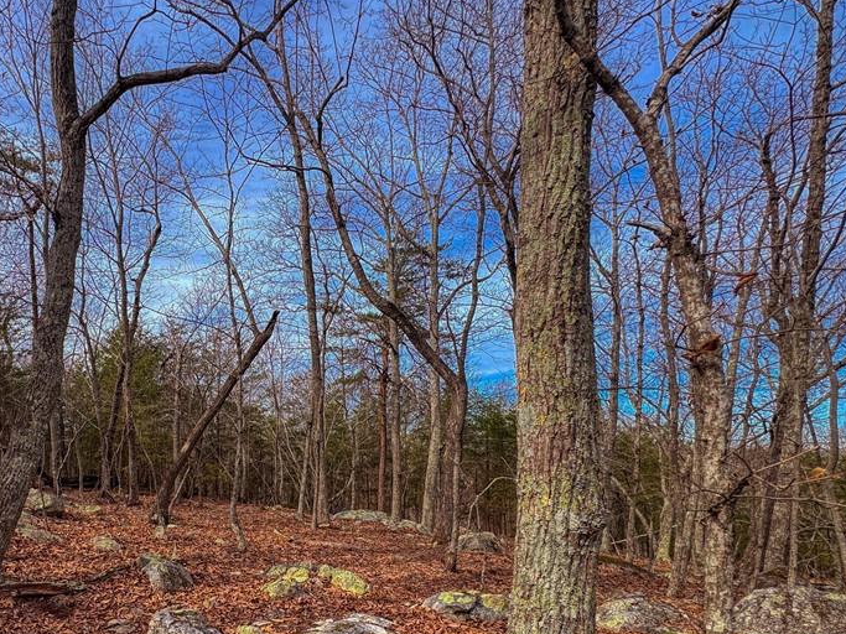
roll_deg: +0.0
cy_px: 468
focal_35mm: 21
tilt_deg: -3.4
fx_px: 513
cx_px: 216
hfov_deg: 73.6
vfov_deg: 60.3
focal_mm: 2.22
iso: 40
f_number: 2.2
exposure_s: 1/944
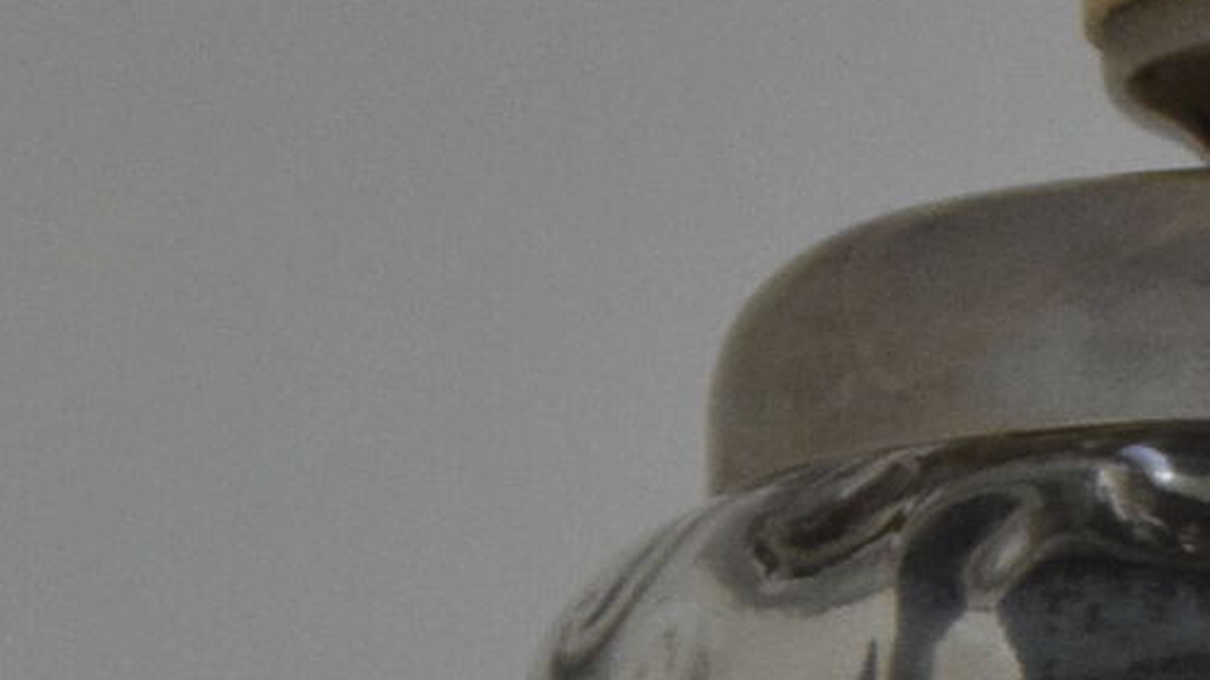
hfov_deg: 4.8
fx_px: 14499
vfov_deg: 2.7
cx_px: 1394
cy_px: 1164
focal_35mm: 452
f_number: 6.3
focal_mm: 48
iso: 1600
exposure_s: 1/160
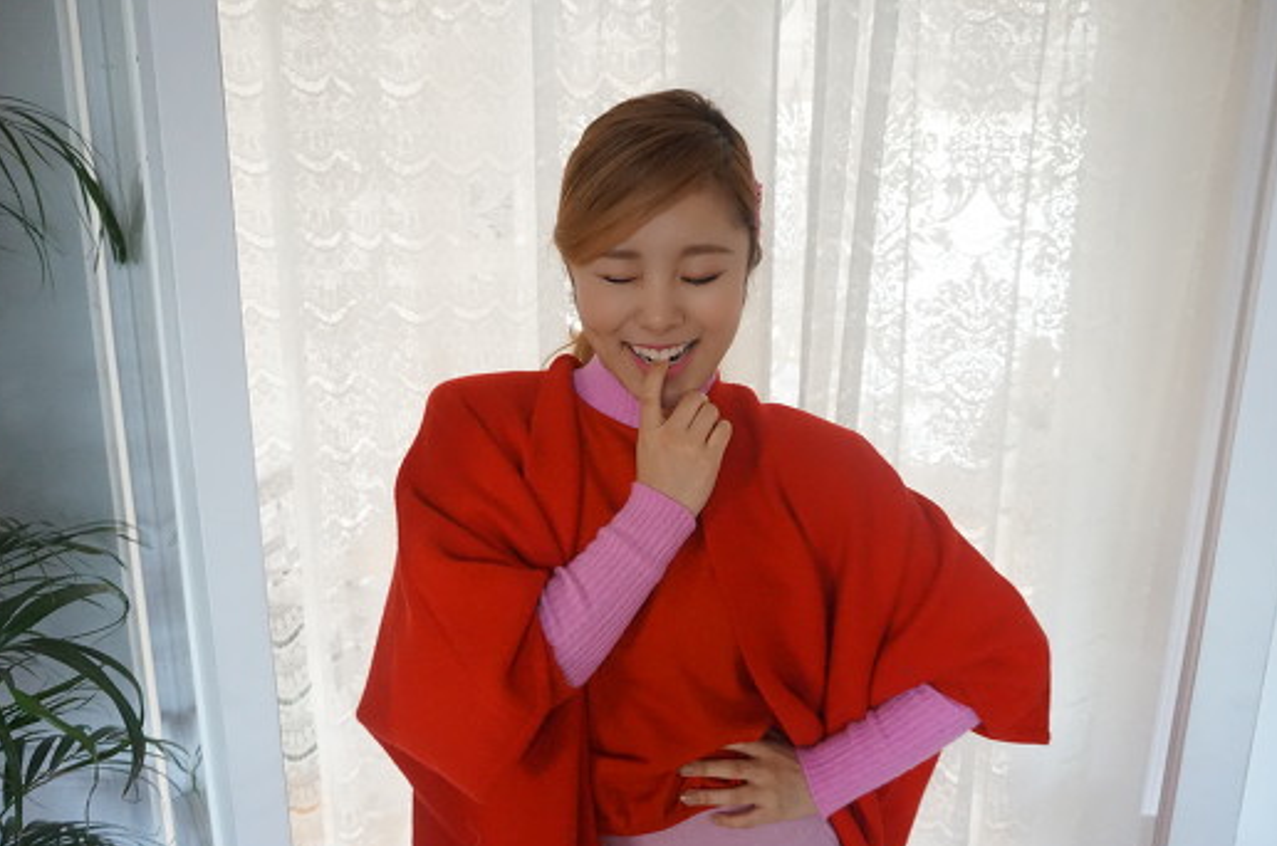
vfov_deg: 47.7
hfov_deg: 67.5
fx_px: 956
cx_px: 641
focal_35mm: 27
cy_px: 469
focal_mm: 16
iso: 3200
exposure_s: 1/60
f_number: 3.5
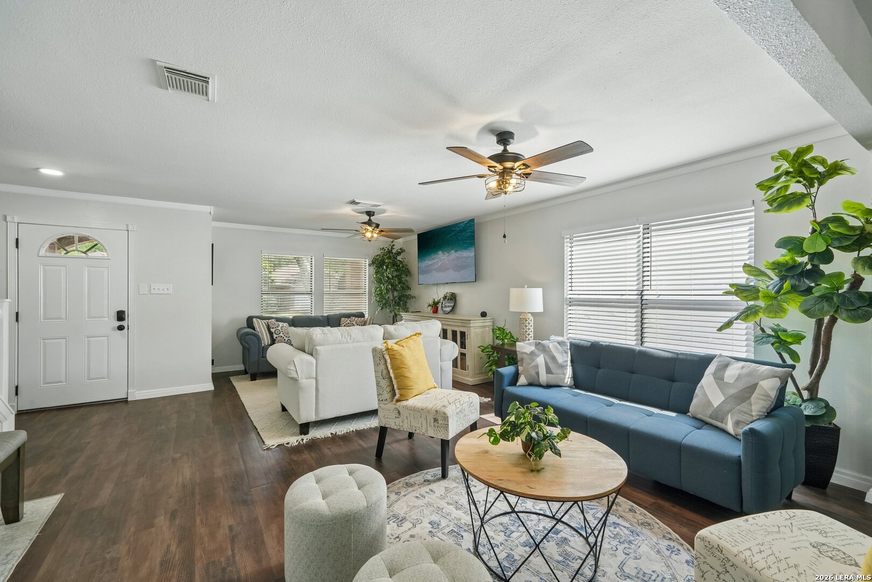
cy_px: 291
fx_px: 363
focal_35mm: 15
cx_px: 436
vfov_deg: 77.3
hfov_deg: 100.4
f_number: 8
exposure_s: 1/60
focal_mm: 15
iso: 500
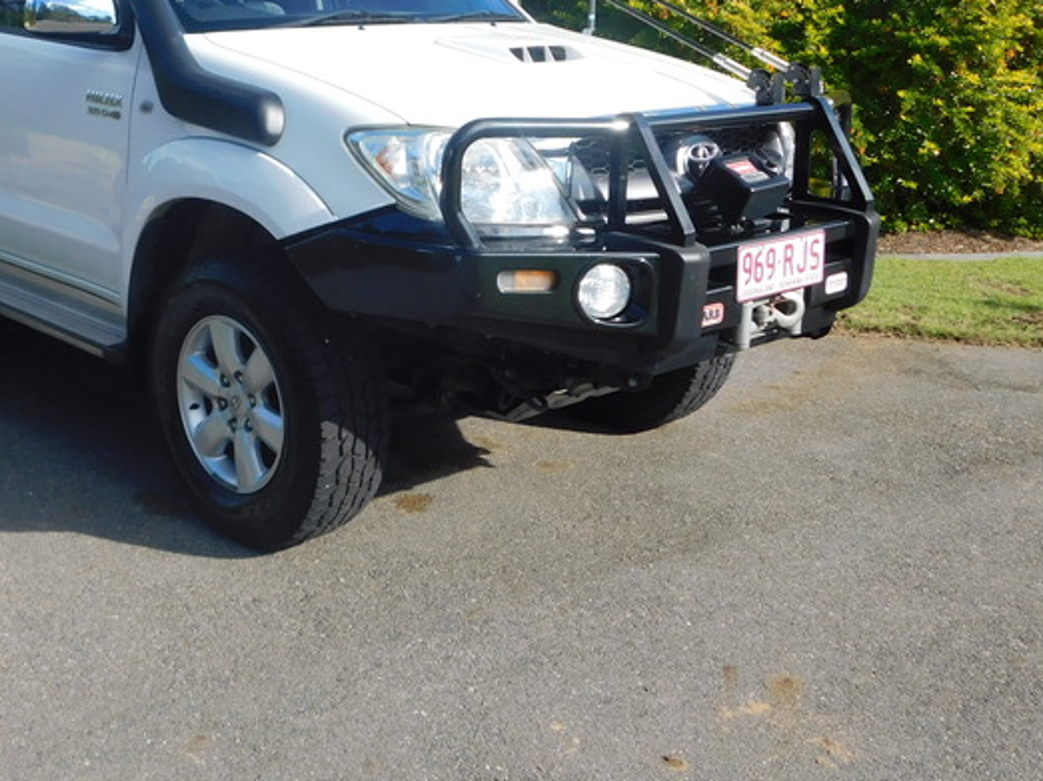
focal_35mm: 46
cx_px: 302
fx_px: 1385
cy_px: 186
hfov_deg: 40.4
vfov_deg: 30.9
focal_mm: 5.3
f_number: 3.2
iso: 125
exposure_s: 1/640
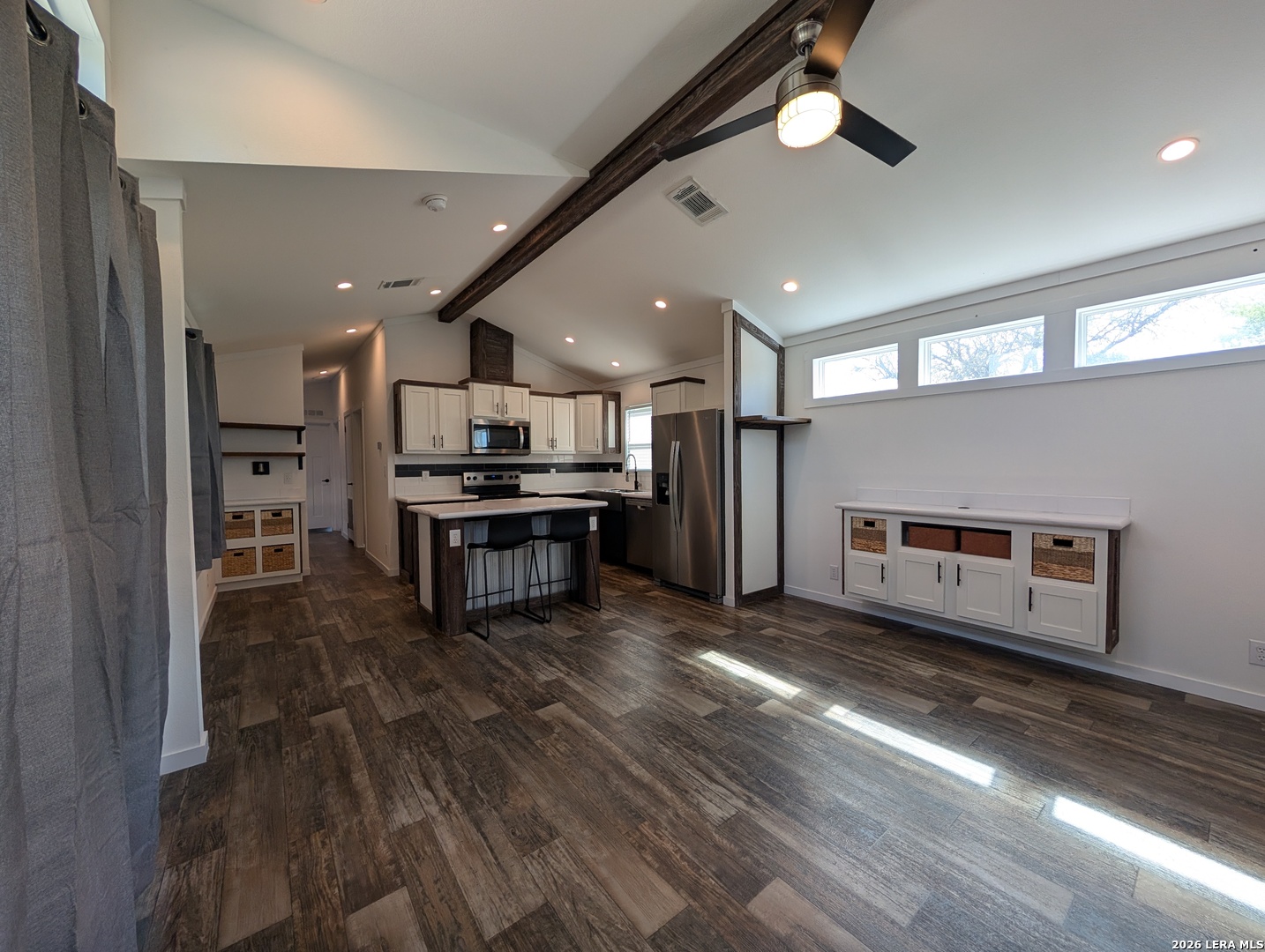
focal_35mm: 12
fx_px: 439
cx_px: 632
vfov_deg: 94.7
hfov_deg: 110.5
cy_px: 476
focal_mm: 2.02
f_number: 1.7
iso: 48
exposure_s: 1/164
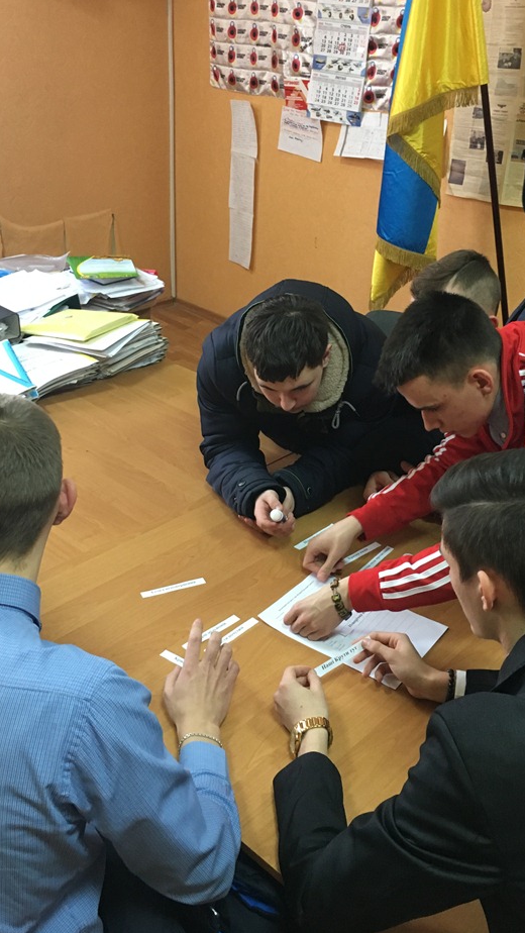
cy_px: 418
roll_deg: -4.3
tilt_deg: -23.9
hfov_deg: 33.7
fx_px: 866
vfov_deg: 56.5
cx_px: 290
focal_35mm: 35
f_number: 2.2
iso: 200
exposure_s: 1/33
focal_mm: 4.15
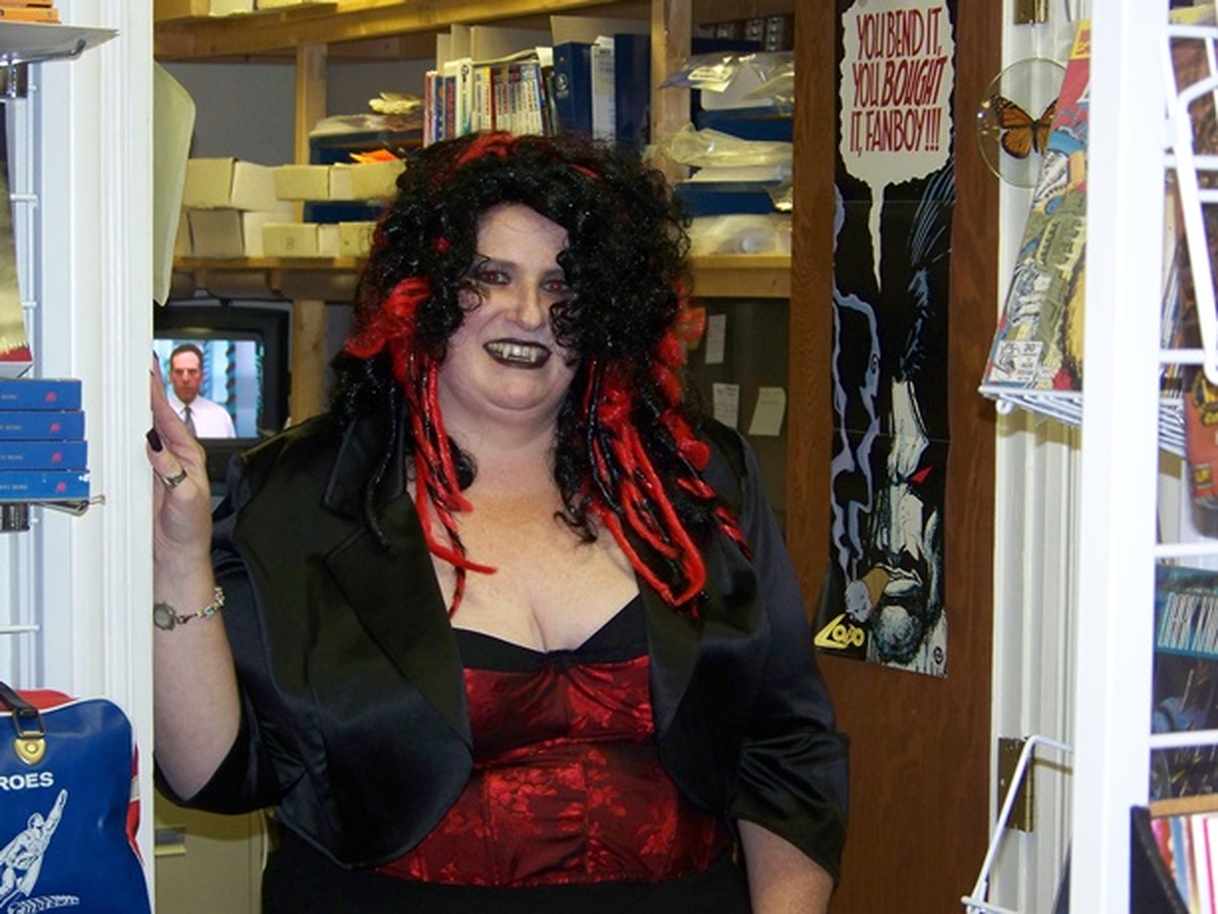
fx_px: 3379
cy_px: 457
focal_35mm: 96
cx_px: 609
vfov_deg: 15.4
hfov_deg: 20.4
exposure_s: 1/30
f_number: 3.2
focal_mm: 16.2
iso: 200
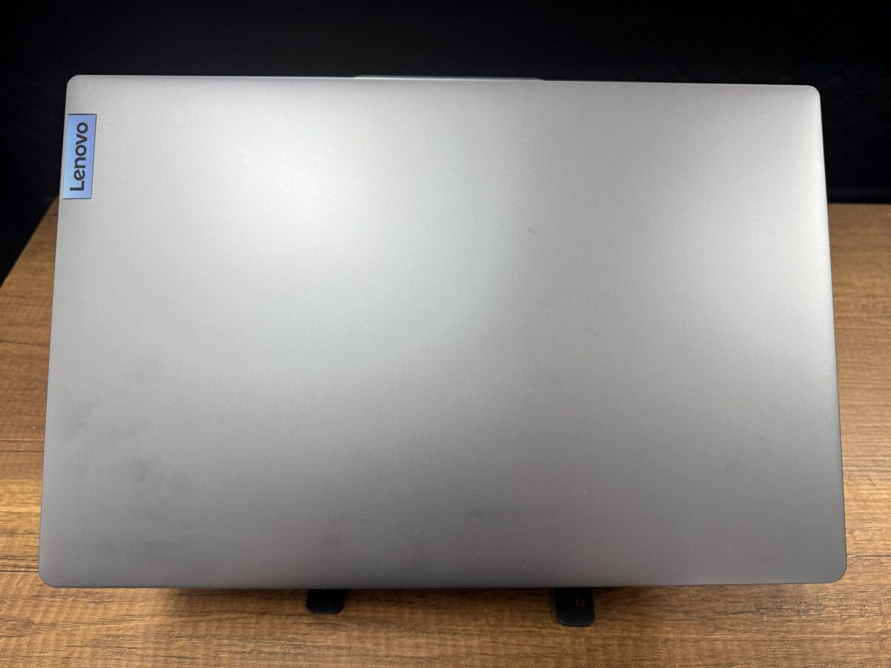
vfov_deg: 56.8
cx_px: 446
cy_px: 334
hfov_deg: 71.6
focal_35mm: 24
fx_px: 618
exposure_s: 1/100
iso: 200
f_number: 1.78
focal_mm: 6.76
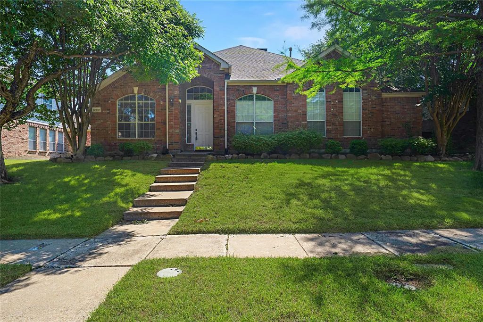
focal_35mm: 21
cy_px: 161
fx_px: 282
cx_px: 242
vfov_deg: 59.5
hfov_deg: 81.2
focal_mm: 21
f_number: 9
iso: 500
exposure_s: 1/125
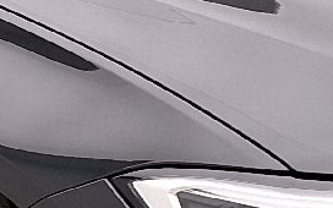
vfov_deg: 7.6
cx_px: -72
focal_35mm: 172
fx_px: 1561
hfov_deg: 11.9
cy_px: 120
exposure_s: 1/100
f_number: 1.8
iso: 50
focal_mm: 5.54
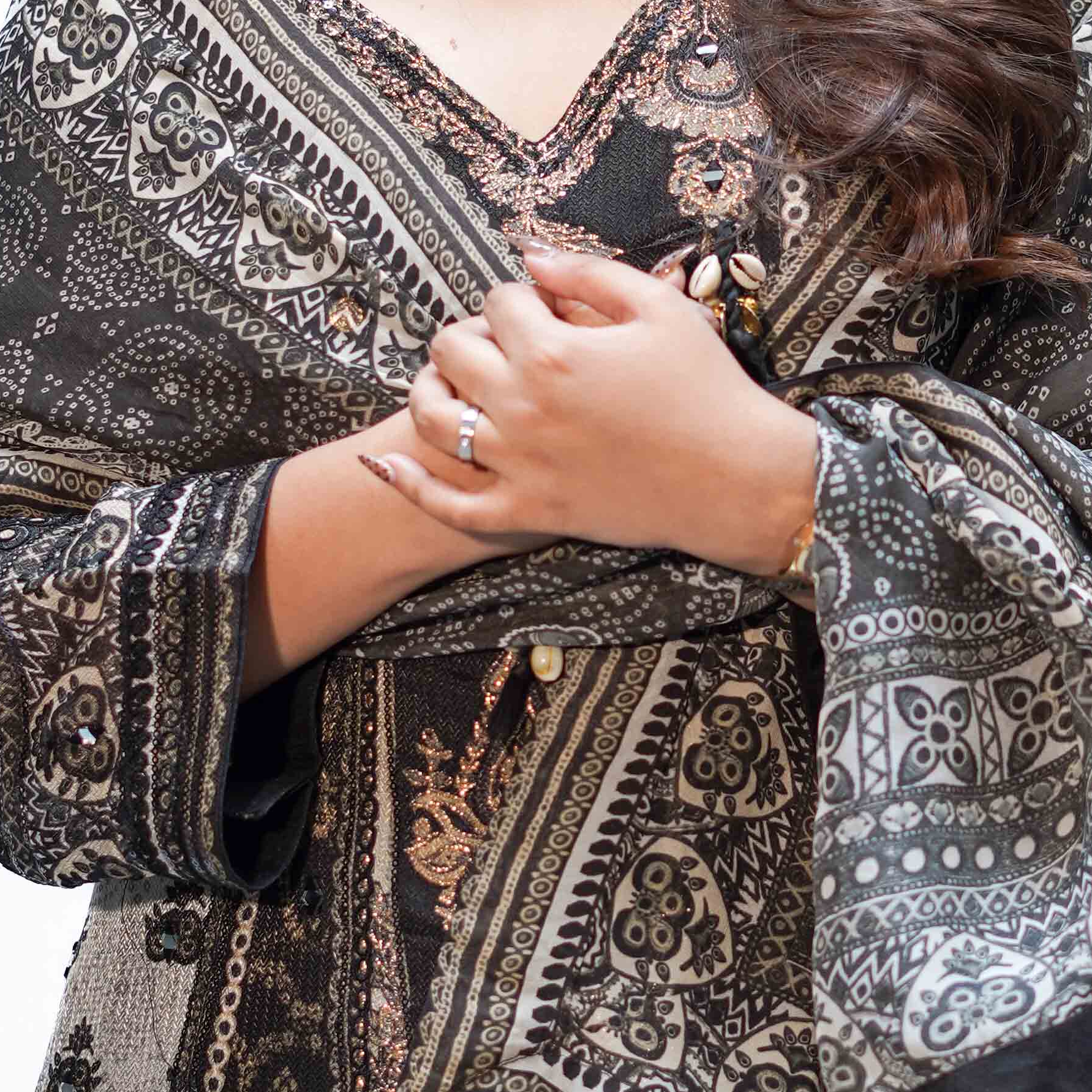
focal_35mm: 143
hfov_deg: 12.2
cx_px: 690
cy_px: 317
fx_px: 5104
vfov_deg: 12.2
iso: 125
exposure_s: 1/90
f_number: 2.4
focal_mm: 50
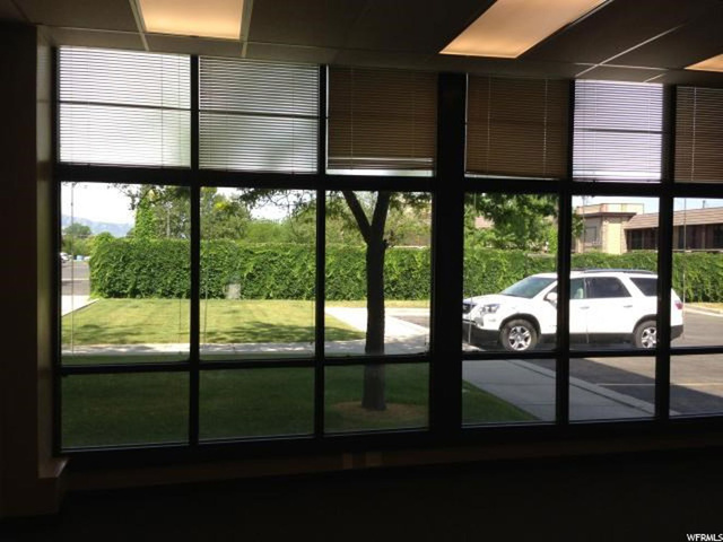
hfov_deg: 55.4
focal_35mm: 33
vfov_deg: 42.9
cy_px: 271
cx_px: 362
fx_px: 689
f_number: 2.4
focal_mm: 4.13
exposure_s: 1/133
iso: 50
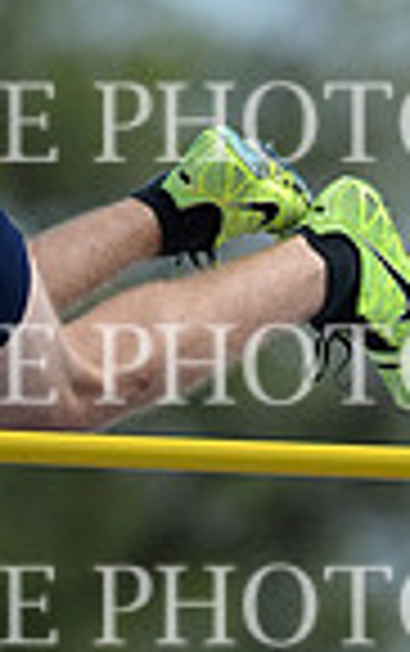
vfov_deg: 1.3
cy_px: 0
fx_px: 29073
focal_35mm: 1631
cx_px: 63
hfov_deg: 0.8
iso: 320
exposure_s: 1/2000
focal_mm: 400
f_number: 6.3
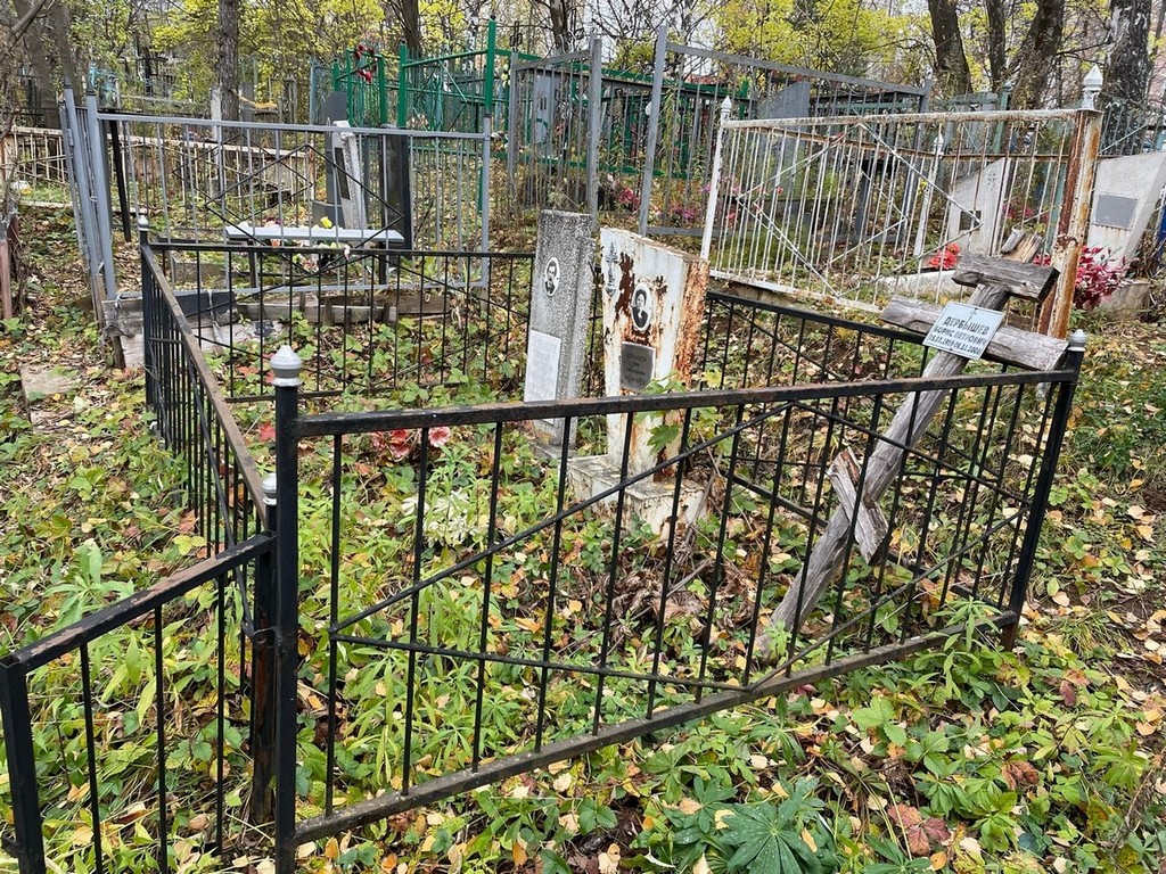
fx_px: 876
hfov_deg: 67.3
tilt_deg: -8.3
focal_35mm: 26
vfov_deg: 53.1
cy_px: 437
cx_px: 583
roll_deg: -5.1
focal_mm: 4.2
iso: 64
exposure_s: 1/121
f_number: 1.6
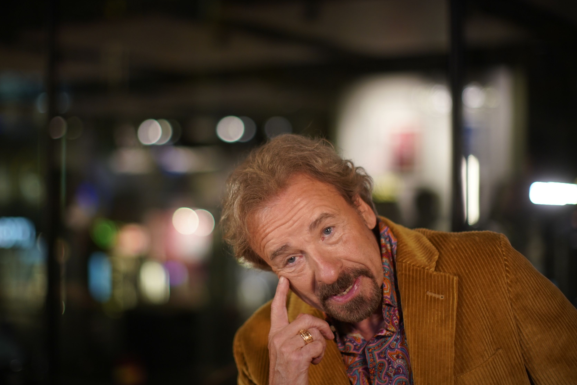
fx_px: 962
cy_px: 172
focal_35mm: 60
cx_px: 257
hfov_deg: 33.4
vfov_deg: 22.6
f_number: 1.3
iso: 400
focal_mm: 50
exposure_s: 1/320
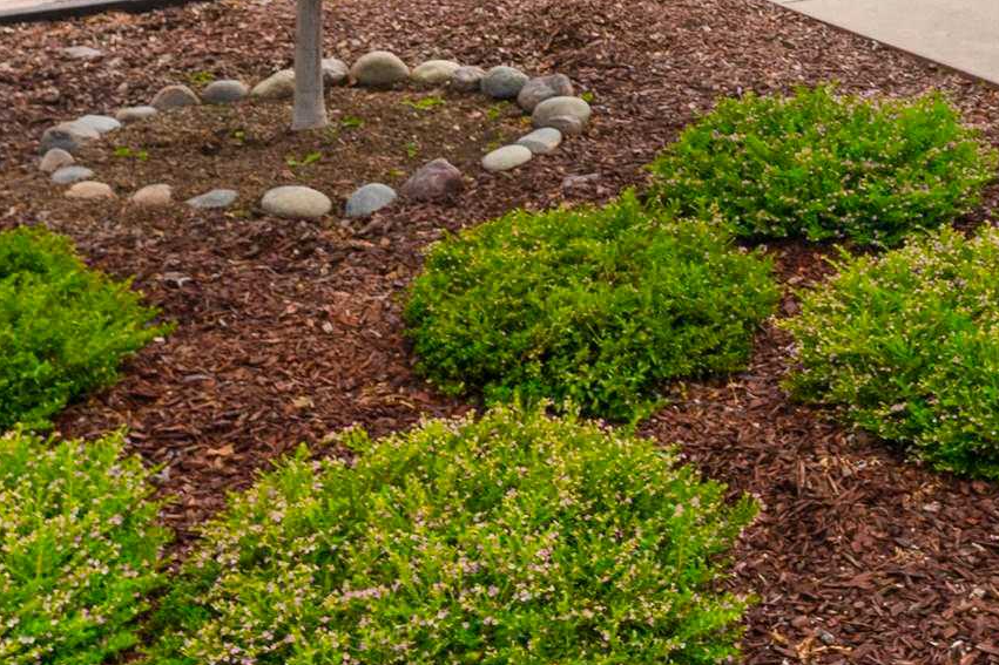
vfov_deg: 17.7
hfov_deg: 28.0
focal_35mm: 67
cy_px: -384
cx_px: 1028
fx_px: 1863
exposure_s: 1/250
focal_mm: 18.6
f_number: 5.6
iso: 100
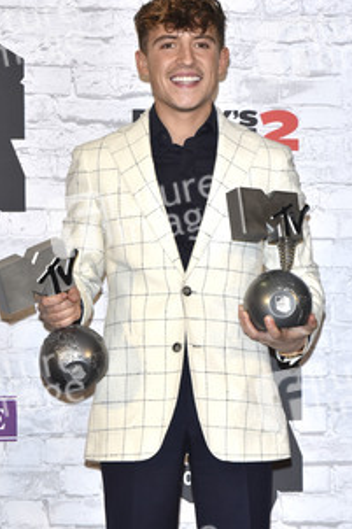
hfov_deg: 6.7
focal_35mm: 205
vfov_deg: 10.0
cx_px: 186
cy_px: 305
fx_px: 3010
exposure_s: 1/250
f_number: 6.3
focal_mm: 155
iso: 2000
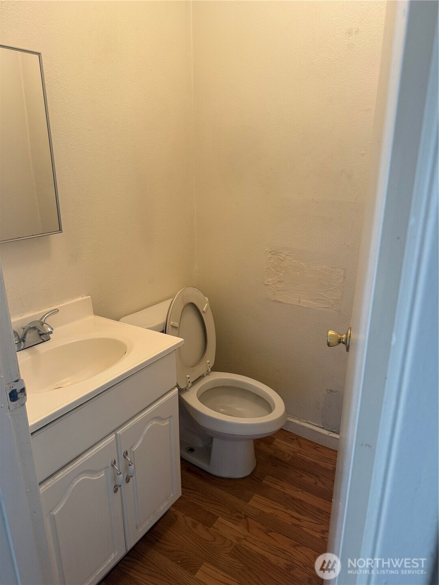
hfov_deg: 56.8
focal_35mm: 24
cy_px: 292
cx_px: 220
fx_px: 406
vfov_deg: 71.6
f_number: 1.78
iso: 160
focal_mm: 6.76
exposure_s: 1/60
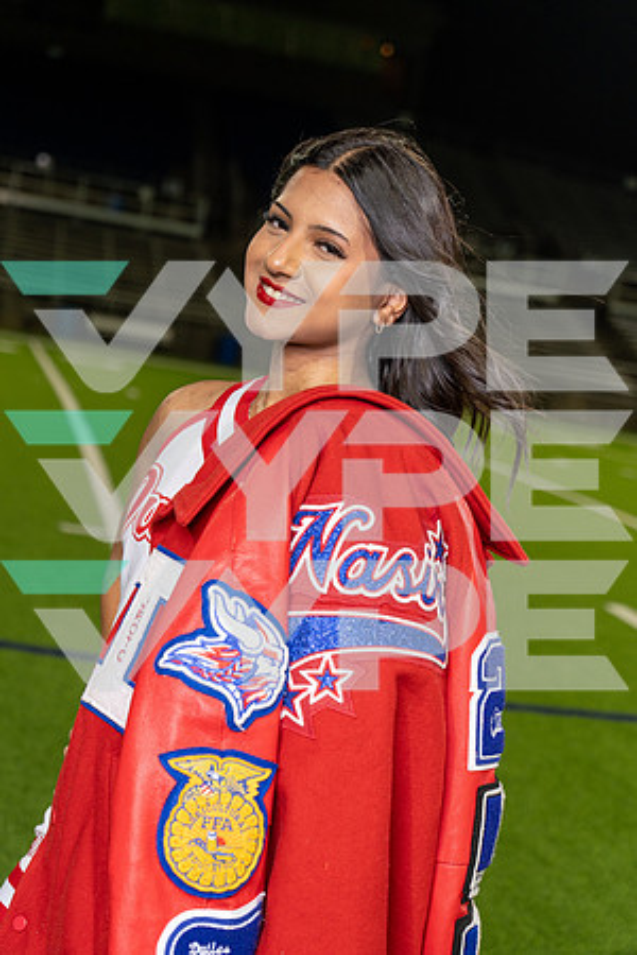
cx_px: 318
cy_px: 478
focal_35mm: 67
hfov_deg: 20.3
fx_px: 1778
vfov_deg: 30.1
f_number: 4.5
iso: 640
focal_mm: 67
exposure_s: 1/250
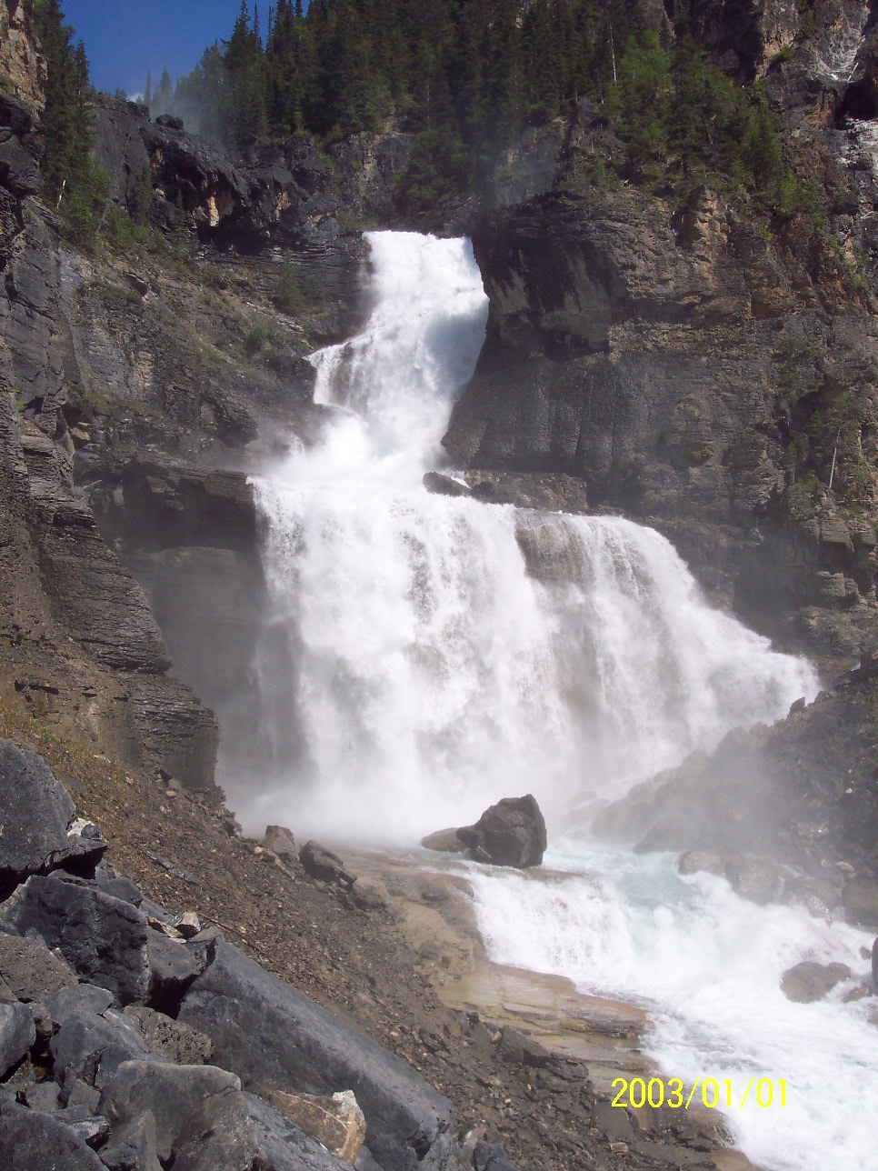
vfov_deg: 49.0
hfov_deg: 37.7
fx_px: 1285
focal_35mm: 38
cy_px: 586
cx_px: 439
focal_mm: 8
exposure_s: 1/1000
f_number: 4.8
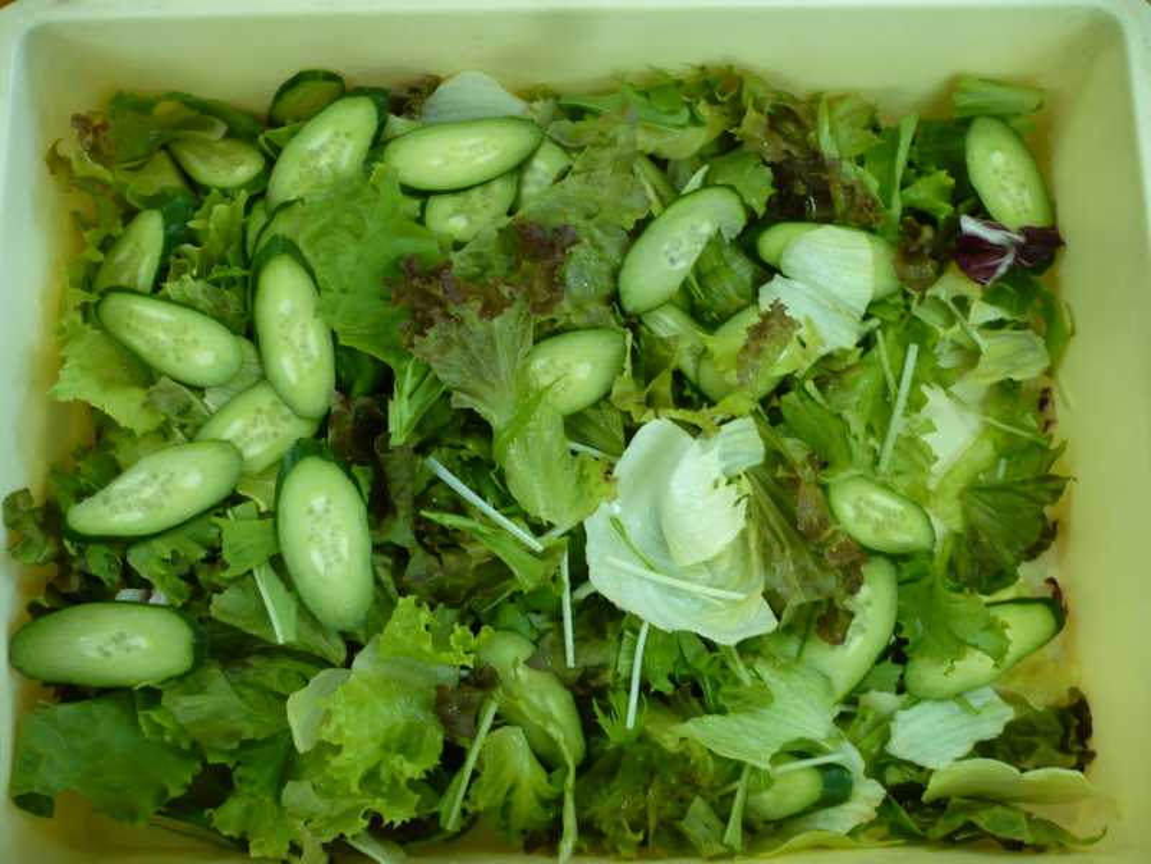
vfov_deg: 40.7
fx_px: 1164
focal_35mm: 35
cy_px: 432
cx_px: 576
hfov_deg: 52.6
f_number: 2.8
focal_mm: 5.8
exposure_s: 1/25
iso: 200
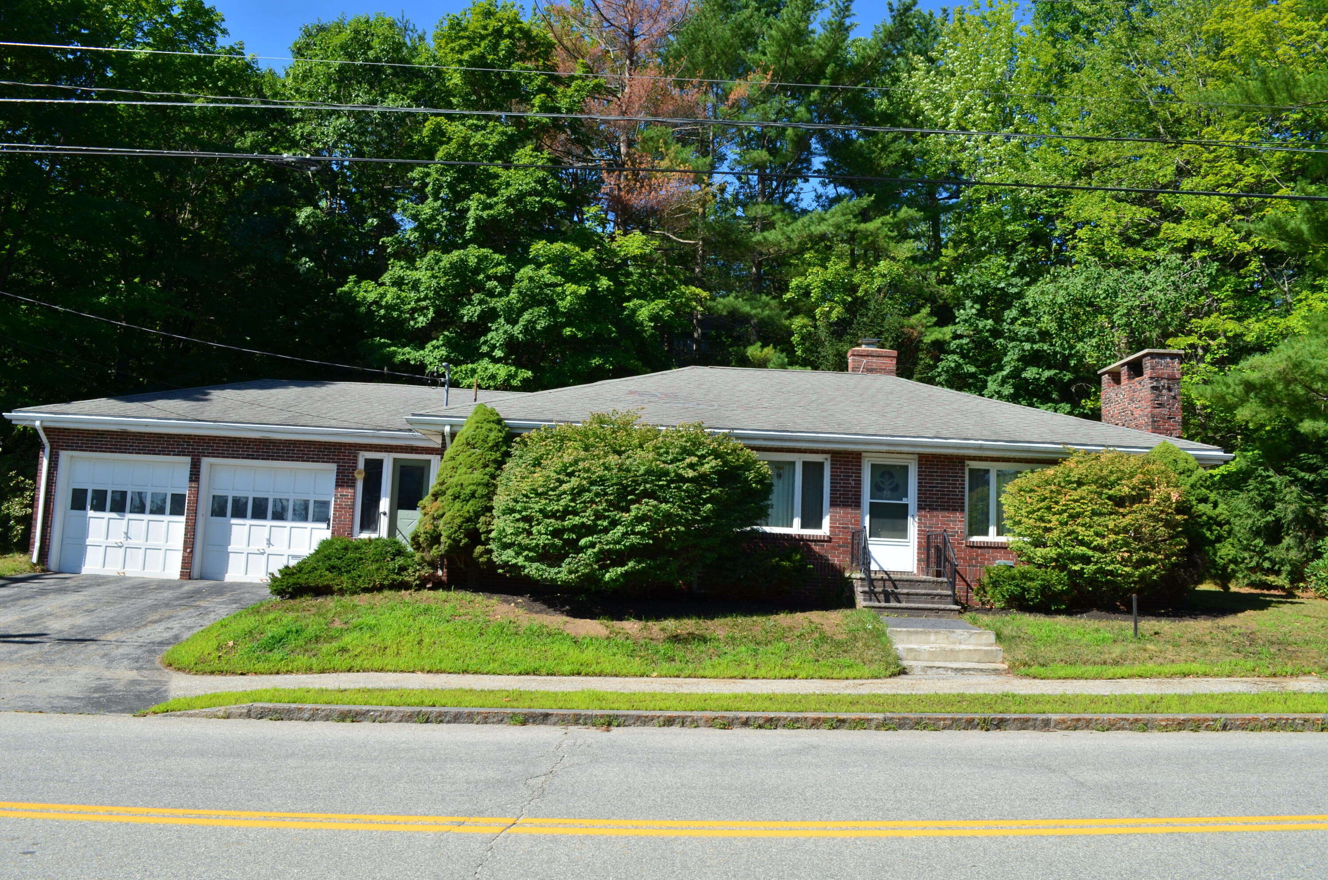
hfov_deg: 67.5
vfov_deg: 47.7
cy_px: 440
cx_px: 664
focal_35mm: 27
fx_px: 994
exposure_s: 1/125
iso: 125
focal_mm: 18
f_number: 11
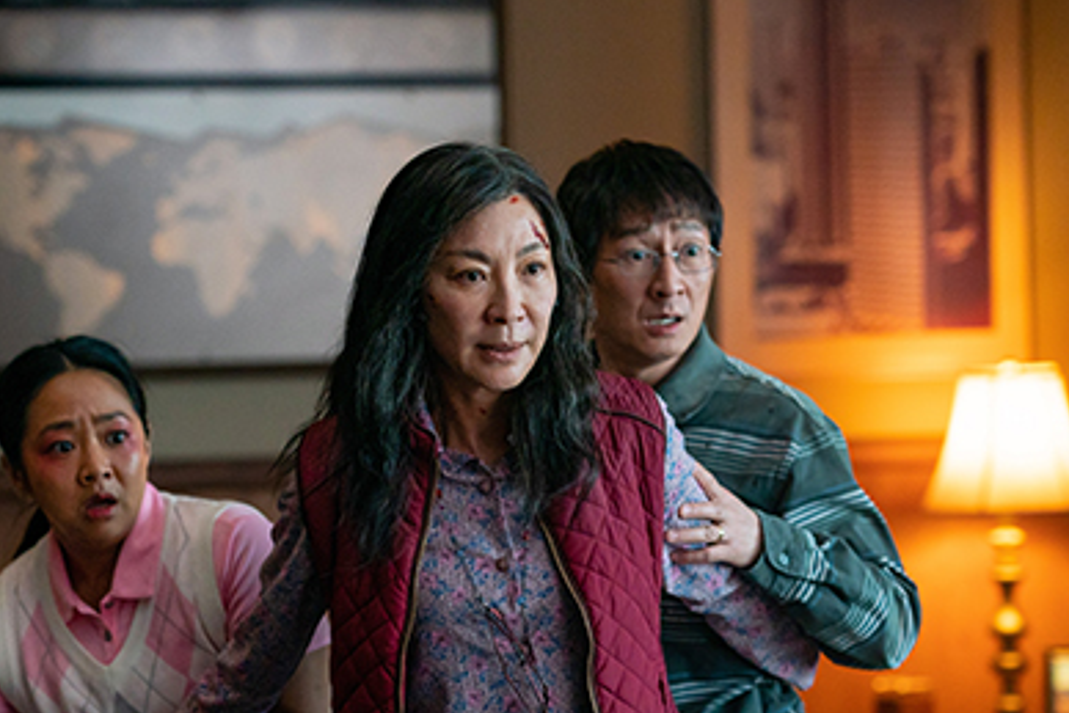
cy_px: 478
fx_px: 3772
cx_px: 485
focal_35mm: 127
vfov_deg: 10.8
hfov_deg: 16.1
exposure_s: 1/250
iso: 1600
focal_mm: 85
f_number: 2
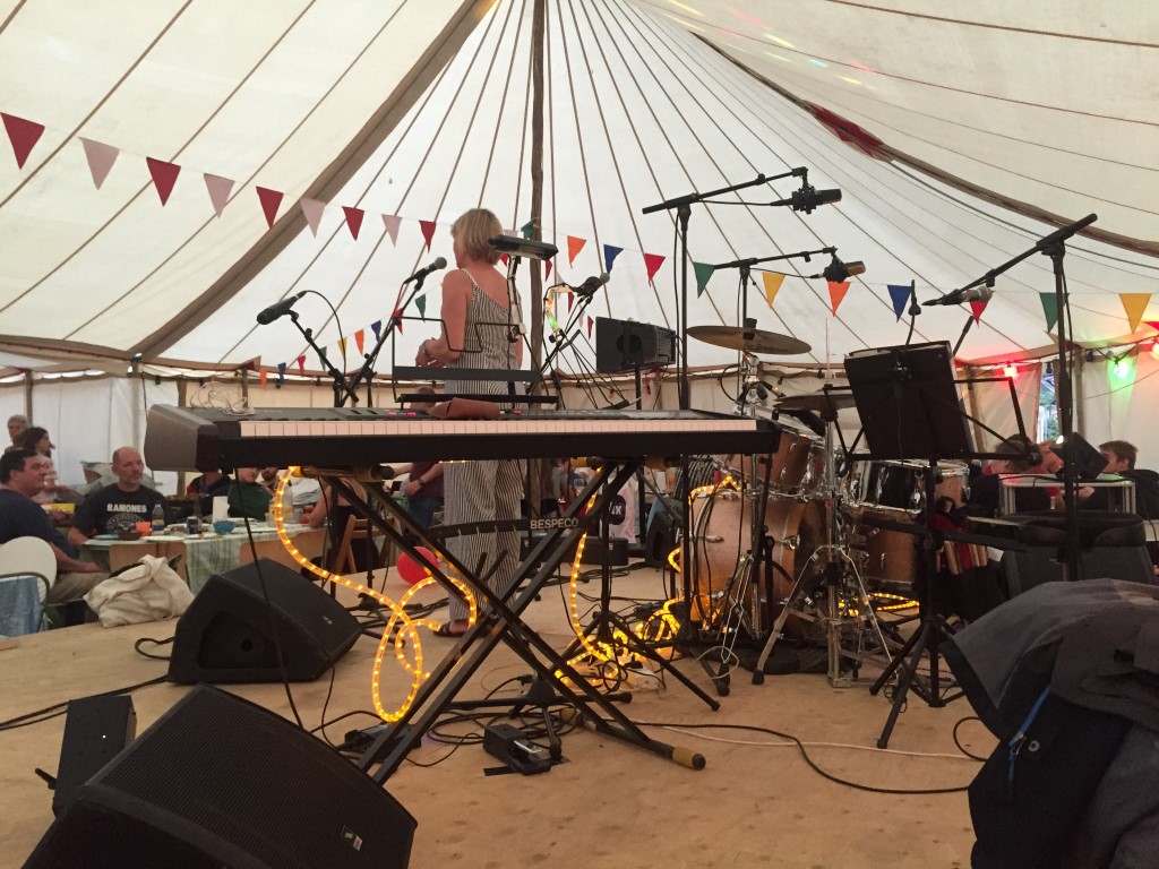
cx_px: 580
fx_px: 971
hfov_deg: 61.7
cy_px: 434
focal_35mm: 29
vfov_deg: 48.2
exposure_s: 1/30
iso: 250
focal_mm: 4.15
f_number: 2.2
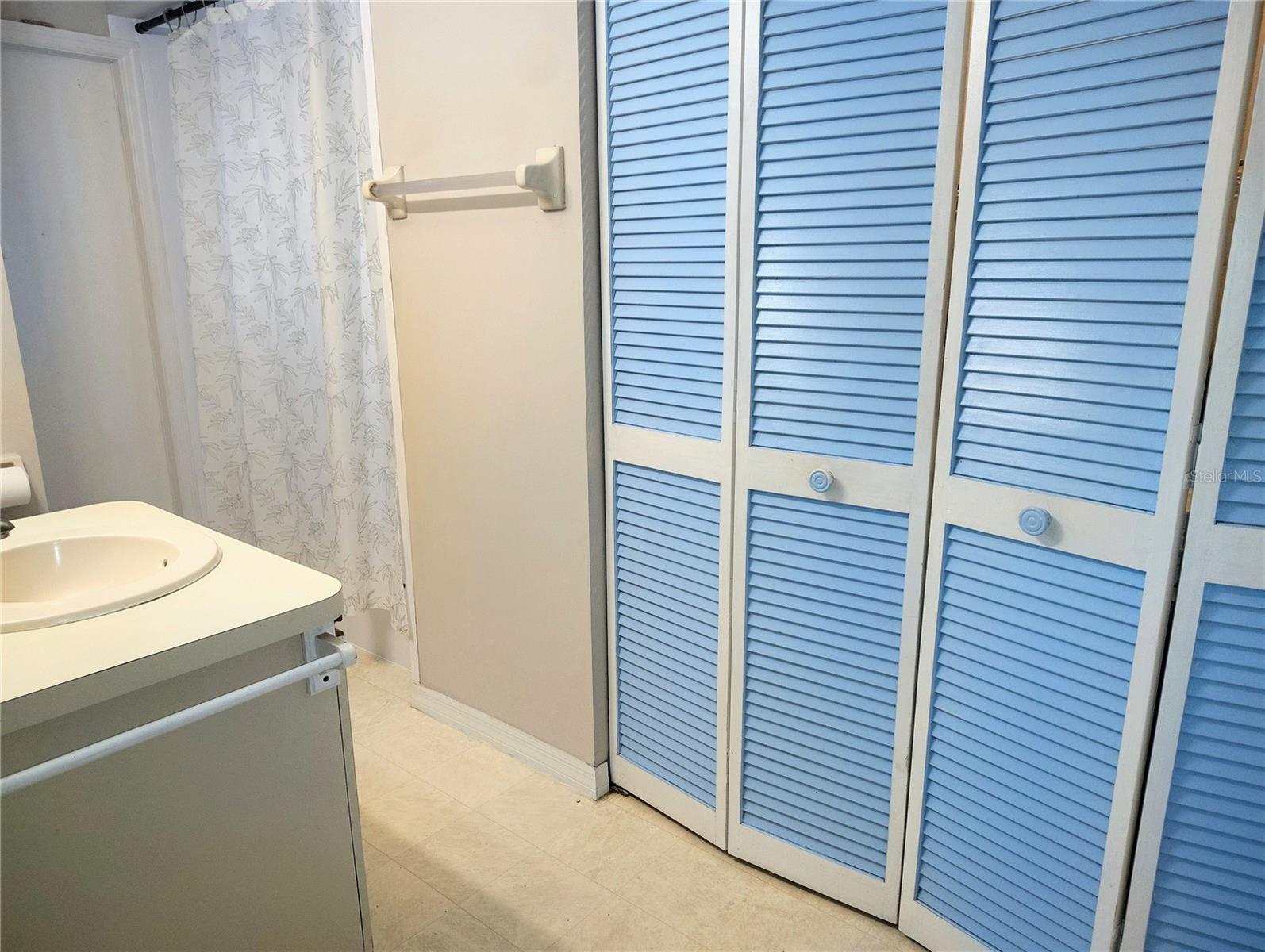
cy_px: 476
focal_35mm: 24
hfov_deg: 71.5
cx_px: 632
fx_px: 878
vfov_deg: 56.9
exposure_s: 1/120
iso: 1034
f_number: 1.8
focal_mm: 5.56
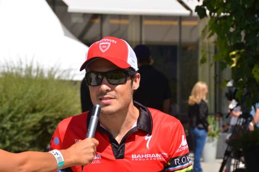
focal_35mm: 135
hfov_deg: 15.2
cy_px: 86
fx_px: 969
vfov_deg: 10.1
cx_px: 130
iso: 100
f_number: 9
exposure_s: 1/250
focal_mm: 90
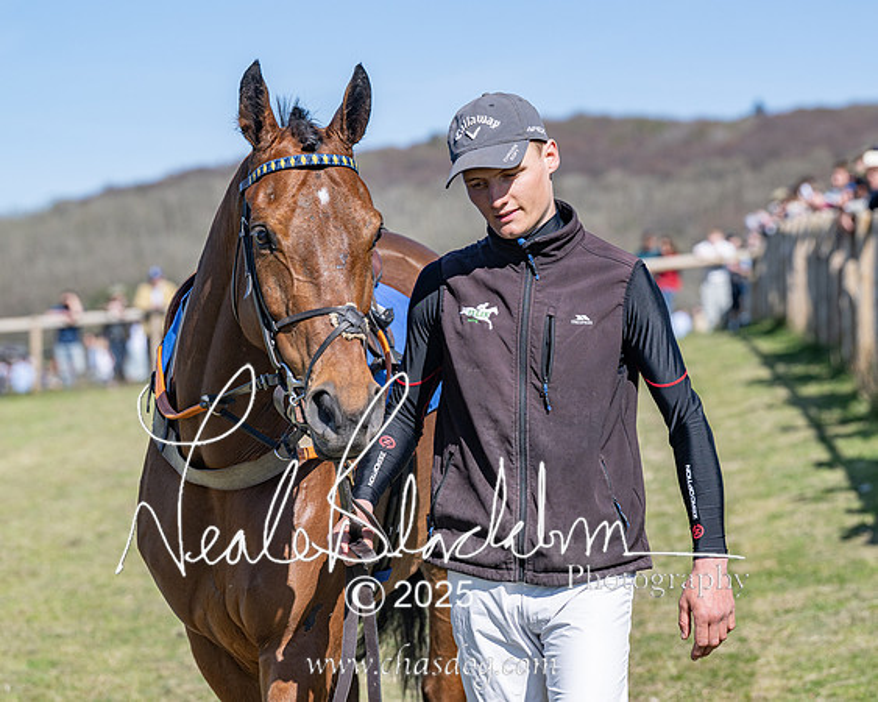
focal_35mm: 131
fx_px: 3406
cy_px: 299
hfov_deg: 14.7
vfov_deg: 11.8
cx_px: 492
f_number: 4
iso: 110
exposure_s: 1/2000
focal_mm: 98
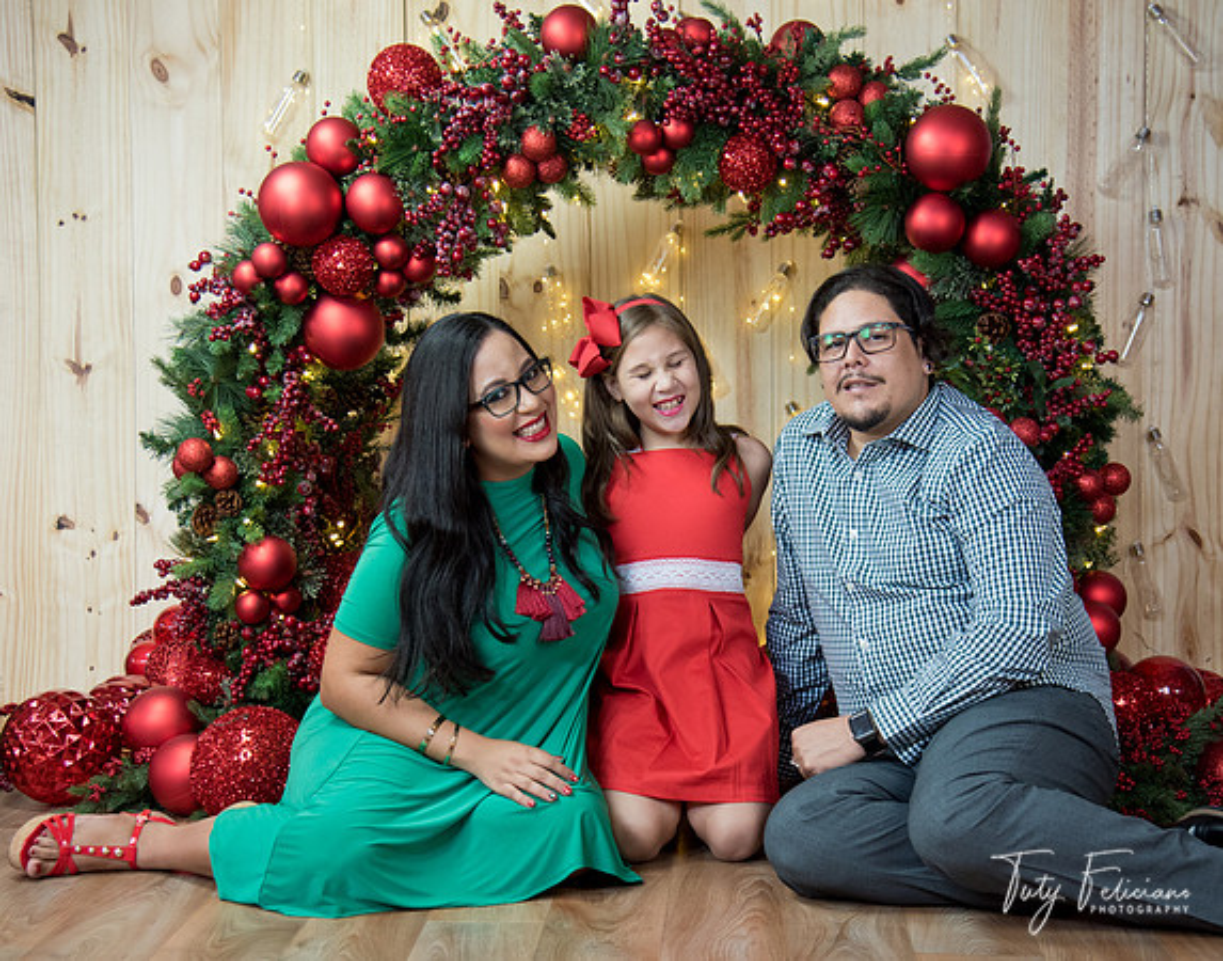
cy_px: 556
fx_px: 2245
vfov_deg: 24.1
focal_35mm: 62
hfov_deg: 30.5
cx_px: 640
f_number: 4.5
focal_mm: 48
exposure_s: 1/80
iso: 1000
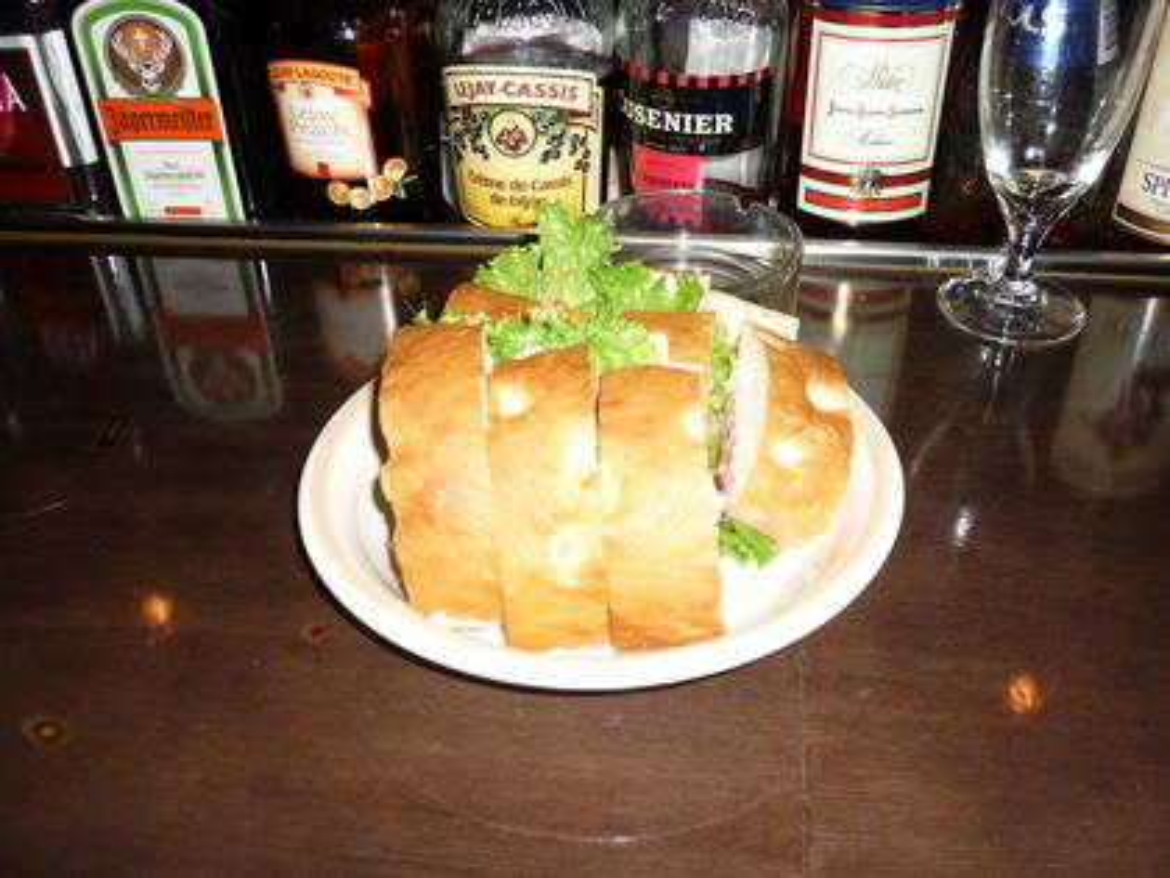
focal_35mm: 33
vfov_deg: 42.9
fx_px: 1115
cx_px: 585
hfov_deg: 55.4
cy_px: 439
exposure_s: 1/30
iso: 100
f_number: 2.8
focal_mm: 5.5
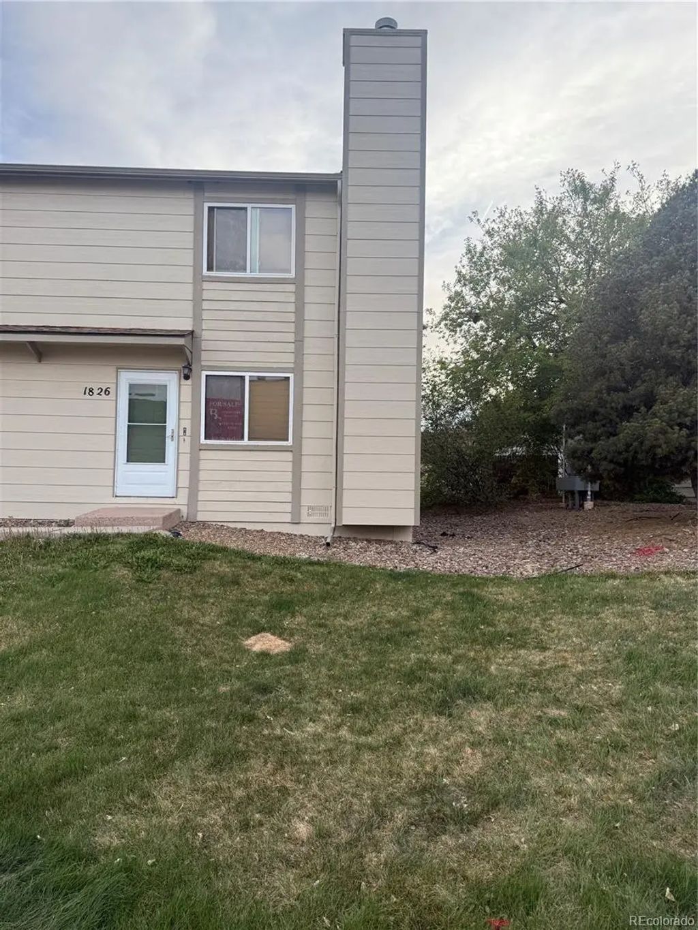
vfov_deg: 71.6
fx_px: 645
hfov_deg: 56.8
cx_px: 349
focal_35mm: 24
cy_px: 465
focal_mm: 6.76
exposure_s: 1/772
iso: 100
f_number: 1.78
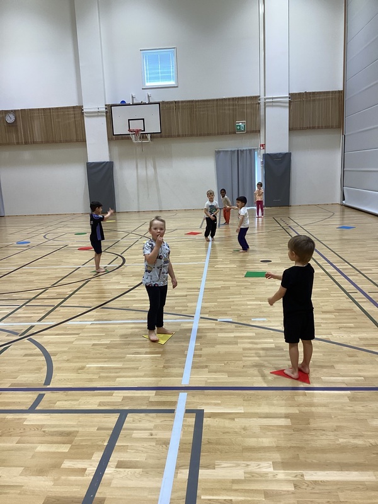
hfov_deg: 45.4
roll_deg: +1.8
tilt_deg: -11.0
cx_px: 189
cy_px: 252
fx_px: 451
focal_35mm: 31
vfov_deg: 58.4
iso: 80
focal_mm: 3.3
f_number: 2.4
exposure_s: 1/60
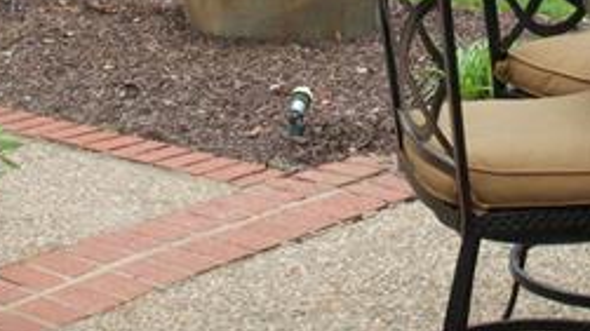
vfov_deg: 10.5
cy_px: -230
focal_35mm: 109
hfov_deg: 19.3
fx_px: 1705
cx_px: 529
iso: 800
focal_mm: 16
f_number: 13
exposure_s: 1/40
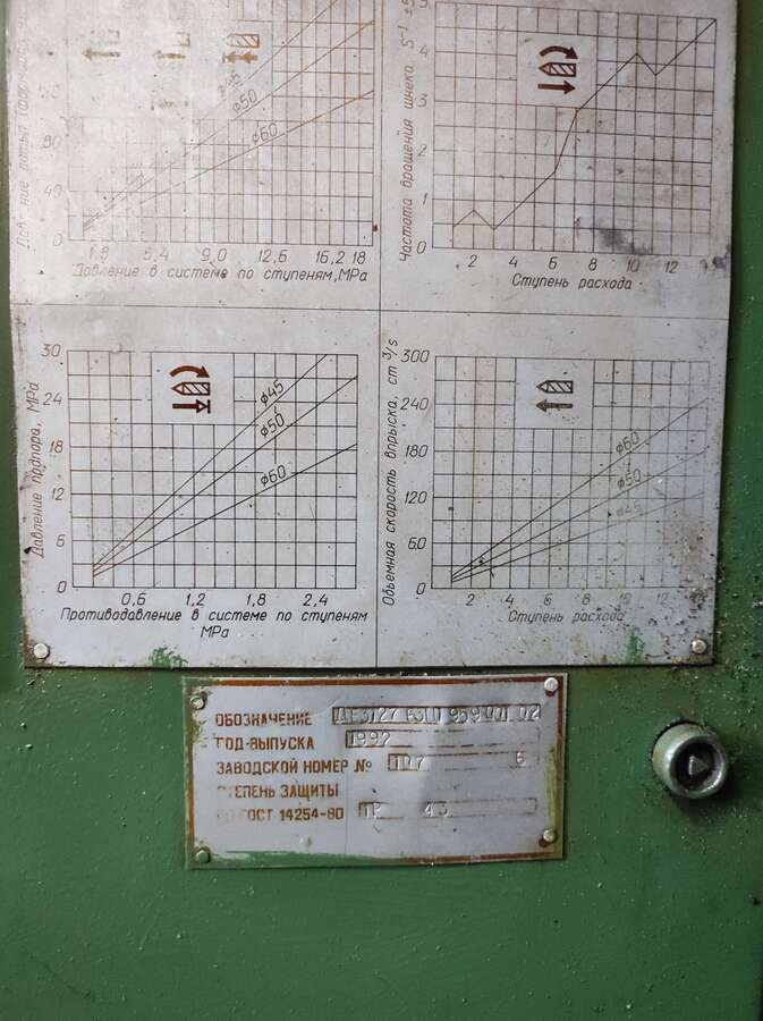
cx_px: 382
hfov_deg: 54.8
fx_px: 736
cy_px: 510
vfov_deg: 69.4
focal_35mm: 25
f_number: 1.79
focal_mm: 4.7
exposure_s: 1/20
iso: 2457
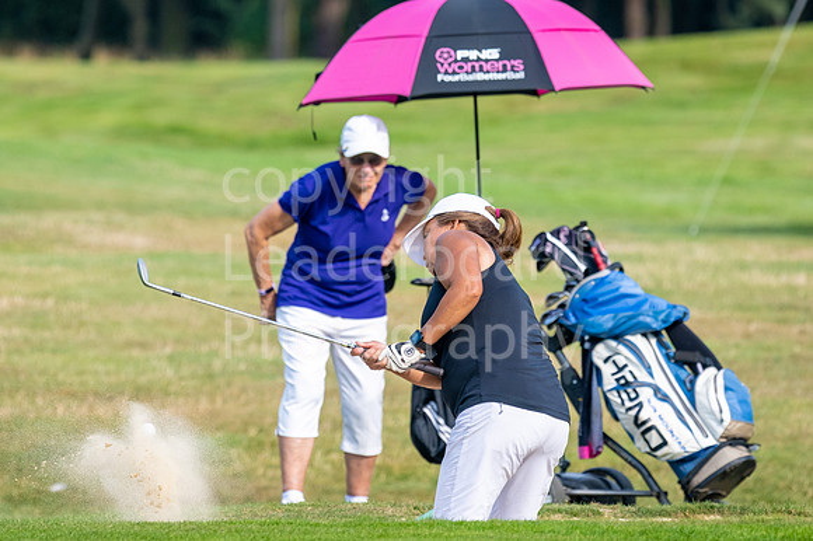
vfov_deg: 2.6
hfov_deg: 3.9
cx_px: 342
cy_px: 246
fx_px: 11926
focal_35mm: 528
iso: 200
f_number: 5
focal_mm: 300
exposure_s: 1/1000
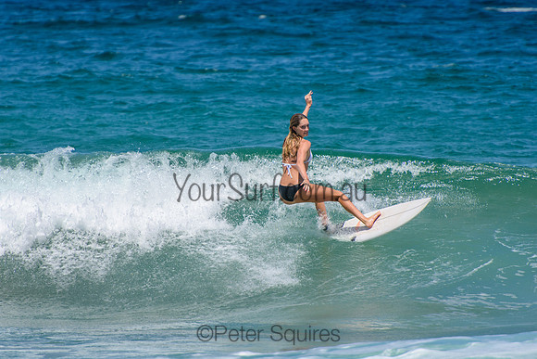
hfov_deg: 3.4
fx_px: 8952
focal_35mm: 600
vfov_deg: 2.3
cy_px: 180
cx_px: 268
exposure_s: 1/2000
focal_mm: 400
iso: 250
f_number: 5.6
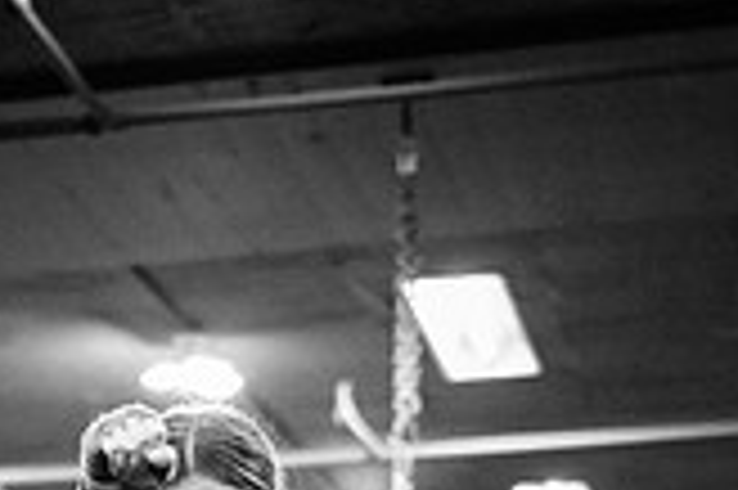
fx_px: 2539
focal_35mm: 124
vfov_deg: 10.5
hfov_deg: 16.5
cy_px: 843
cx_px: 212
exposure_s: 1/500
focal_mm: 35
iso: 2000
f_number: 1.4
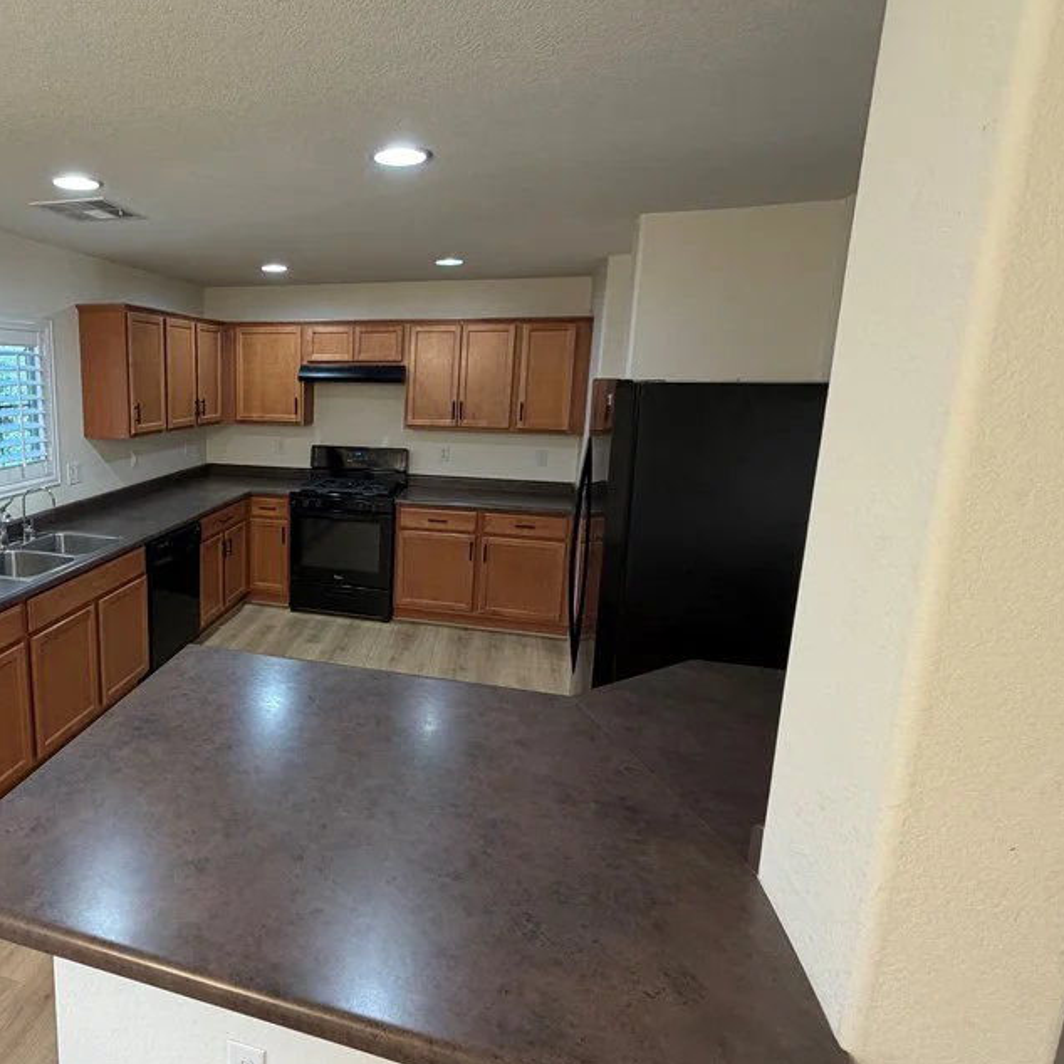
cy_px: 493
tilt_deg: -10.0
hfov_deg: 70.8
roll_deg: -0.4
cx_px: 294
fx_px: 696
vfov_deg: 74.7
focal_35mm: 20
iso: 250
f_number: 2.2
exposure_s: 1/60
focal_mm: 2.22
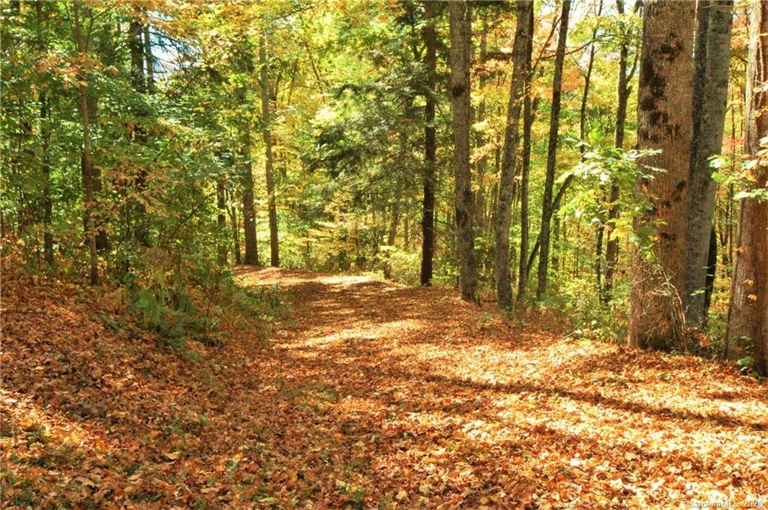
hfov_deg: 53.2
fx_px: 767
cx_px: 384
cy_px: 255
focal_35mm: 36
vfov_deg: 36.8
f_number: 22
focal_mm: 24
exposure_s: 1/50
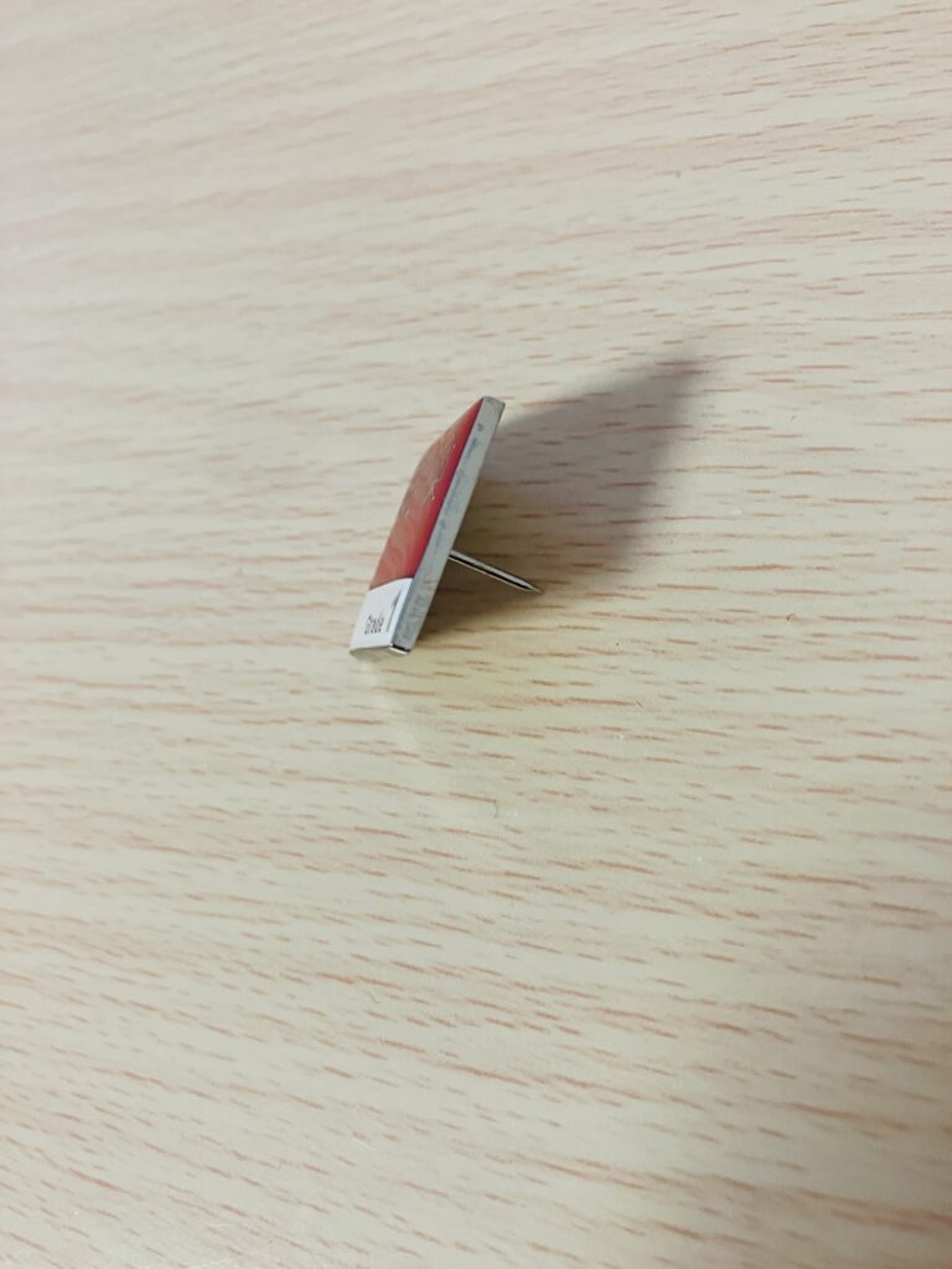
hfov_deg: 49.7
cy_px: 634
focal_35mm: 28
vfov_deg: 63.4
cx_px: 476
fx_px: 1027
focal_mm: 3.99
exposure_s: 1/60
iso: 250
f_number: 1.8
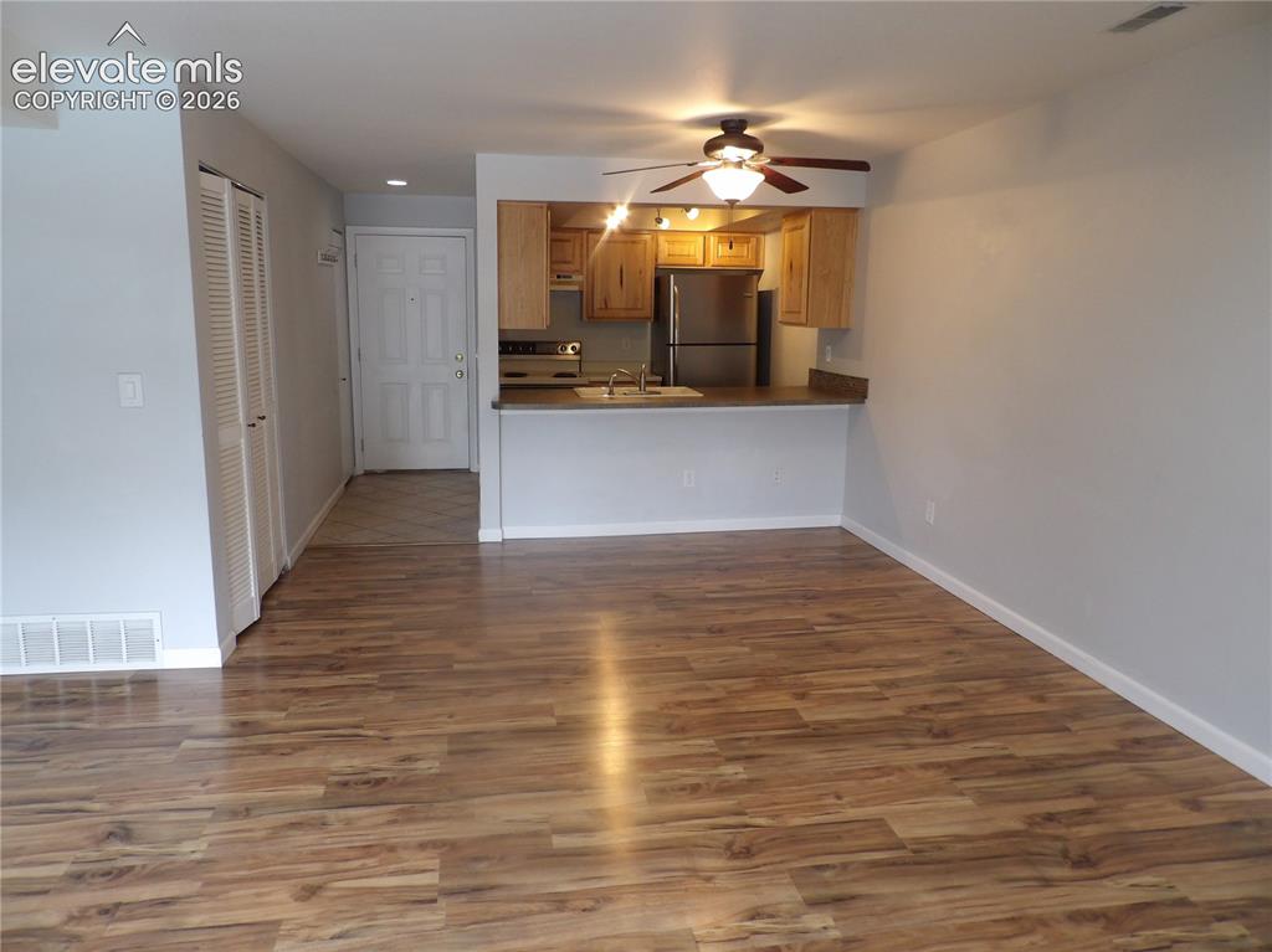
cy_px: 476
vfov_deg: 56.8
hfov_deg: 71.6
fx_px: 881
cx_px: 636
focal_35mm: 24
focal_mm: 4.3
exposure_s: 1/33
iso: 173
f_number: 2.8
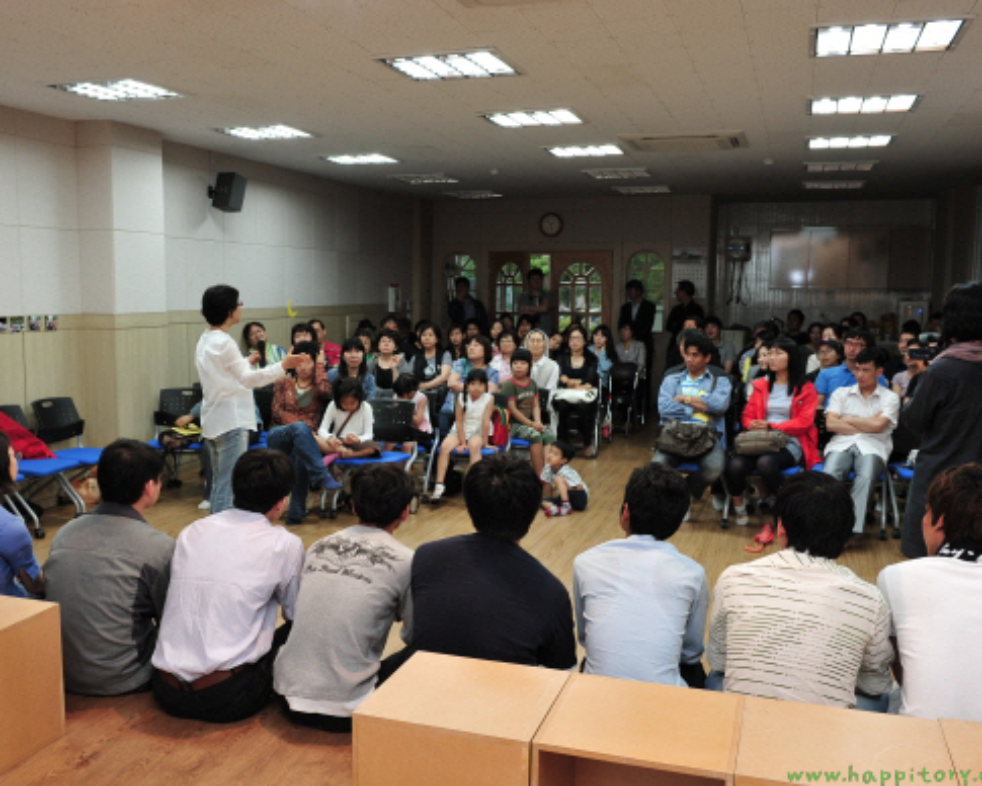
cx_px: 433
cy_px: 402
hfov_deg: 50.2
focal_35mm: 36
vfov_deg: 41.2
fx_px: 1046
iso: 800
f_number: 7.1
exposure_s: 1/80
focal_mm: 31
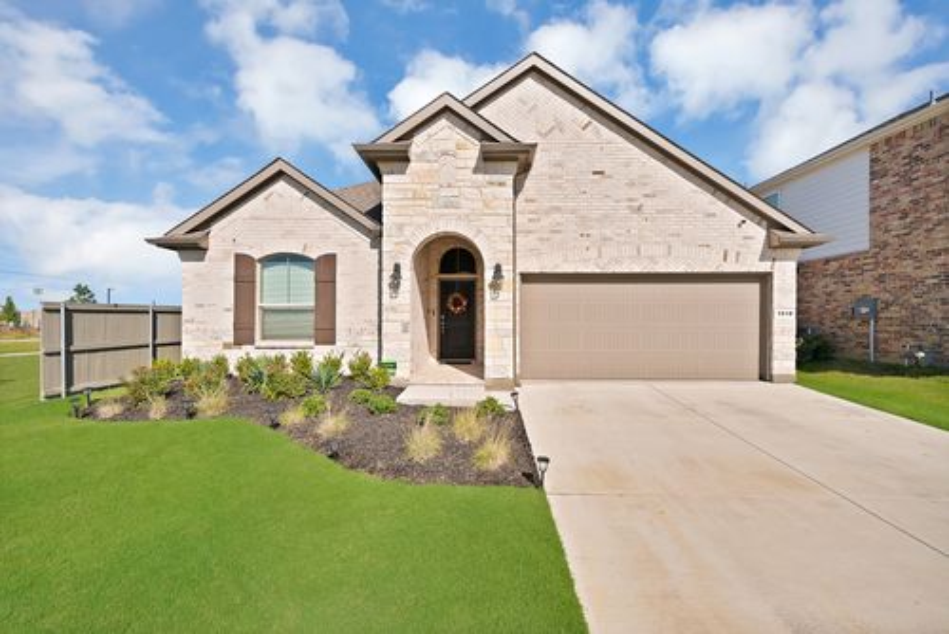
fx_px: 396
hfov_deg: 100.4
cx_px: 474
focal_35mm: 15
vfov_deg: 77.4
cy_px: 317
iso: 640
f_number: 9
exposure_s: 1/500
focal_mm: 15
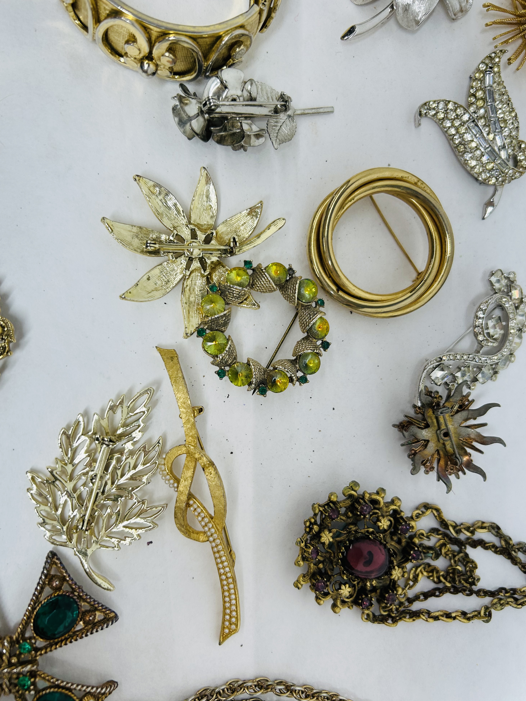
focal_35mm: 27
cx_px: 258
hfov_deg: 51.3
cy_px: 351
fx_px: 547
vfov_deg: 65.3
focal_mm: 5.7
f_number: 1.5
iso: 50
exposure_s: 1/434
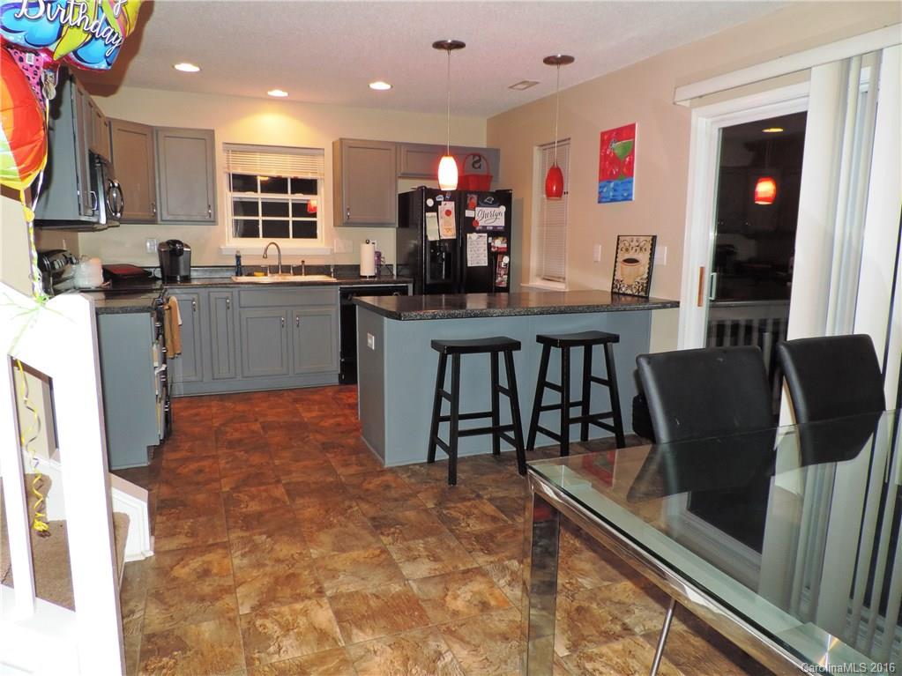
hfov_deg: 71.6
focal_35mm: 24
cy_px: 338
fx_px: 625
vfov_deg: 56.8
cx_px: 451
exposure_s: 1/30
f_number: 3
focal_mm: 4.3
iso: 200
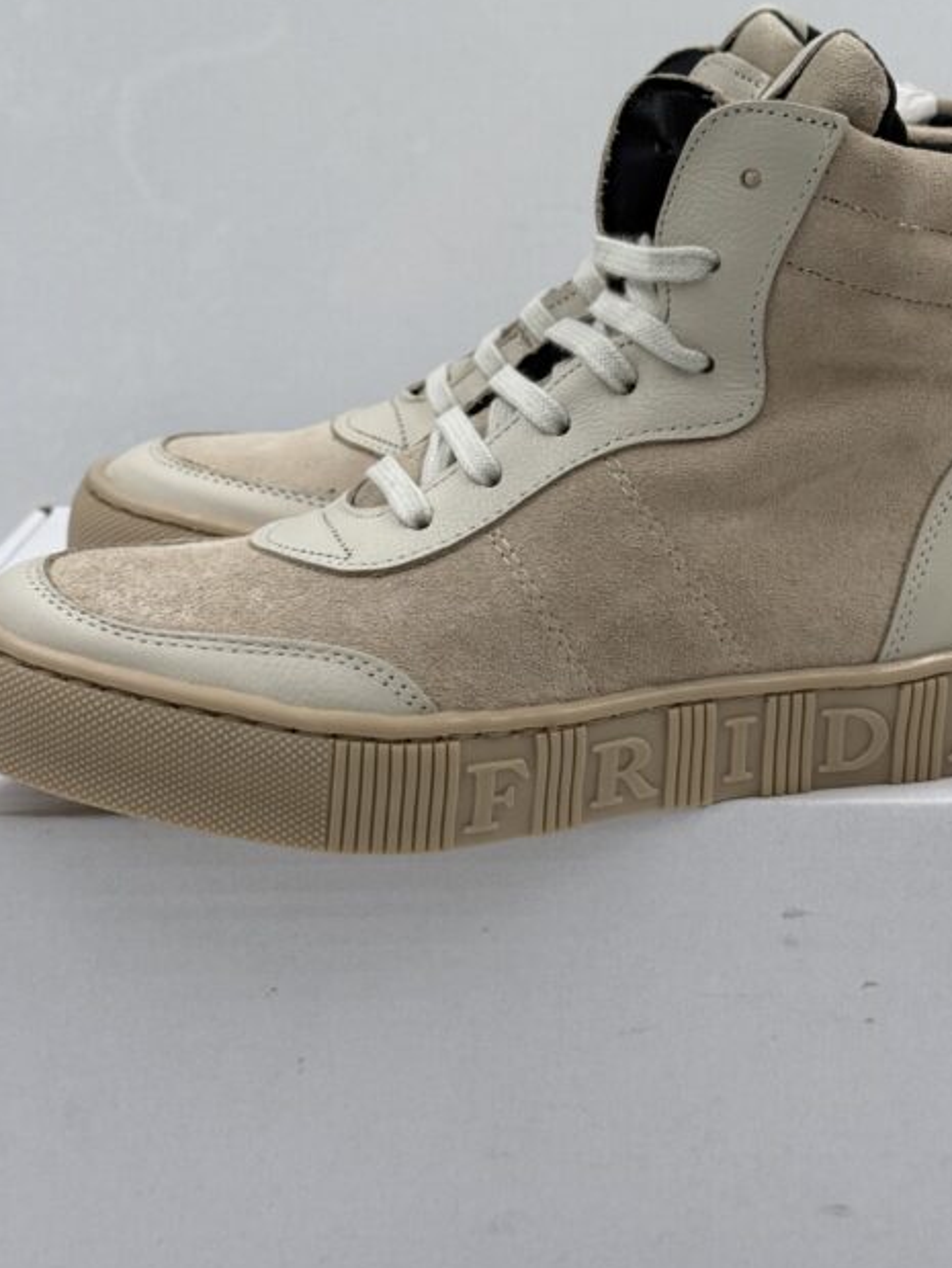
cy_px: 510
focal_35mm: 62
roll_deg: +1.2
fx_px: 2271
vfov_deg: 31.1
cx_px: 565
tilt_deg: -14.3
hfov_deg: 23.6
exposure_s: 1/769
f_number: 1.78
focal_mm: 6.76
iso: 64
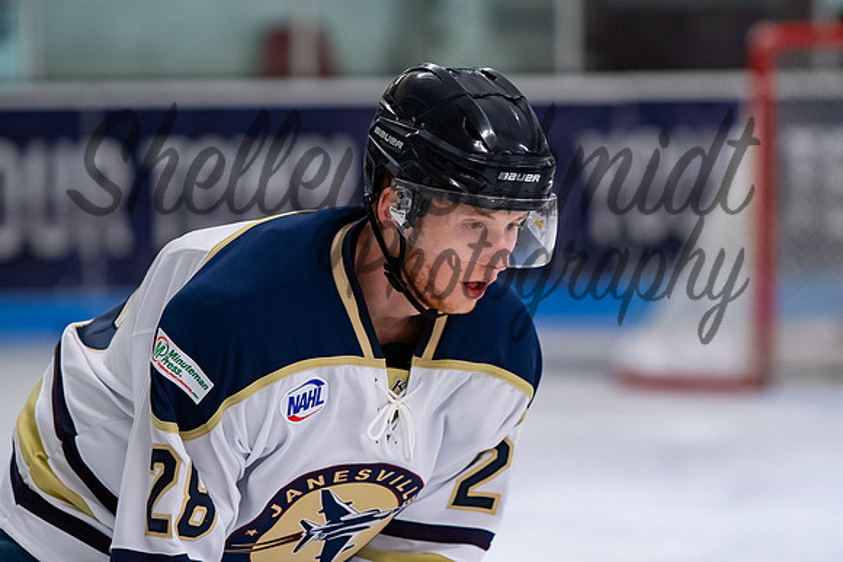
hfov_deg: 6.6
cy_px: 271
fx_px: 7302
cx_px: 509
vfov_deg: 4.4
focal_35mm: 312
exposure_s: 1/800
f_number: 3.2
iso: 2500
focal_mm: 170
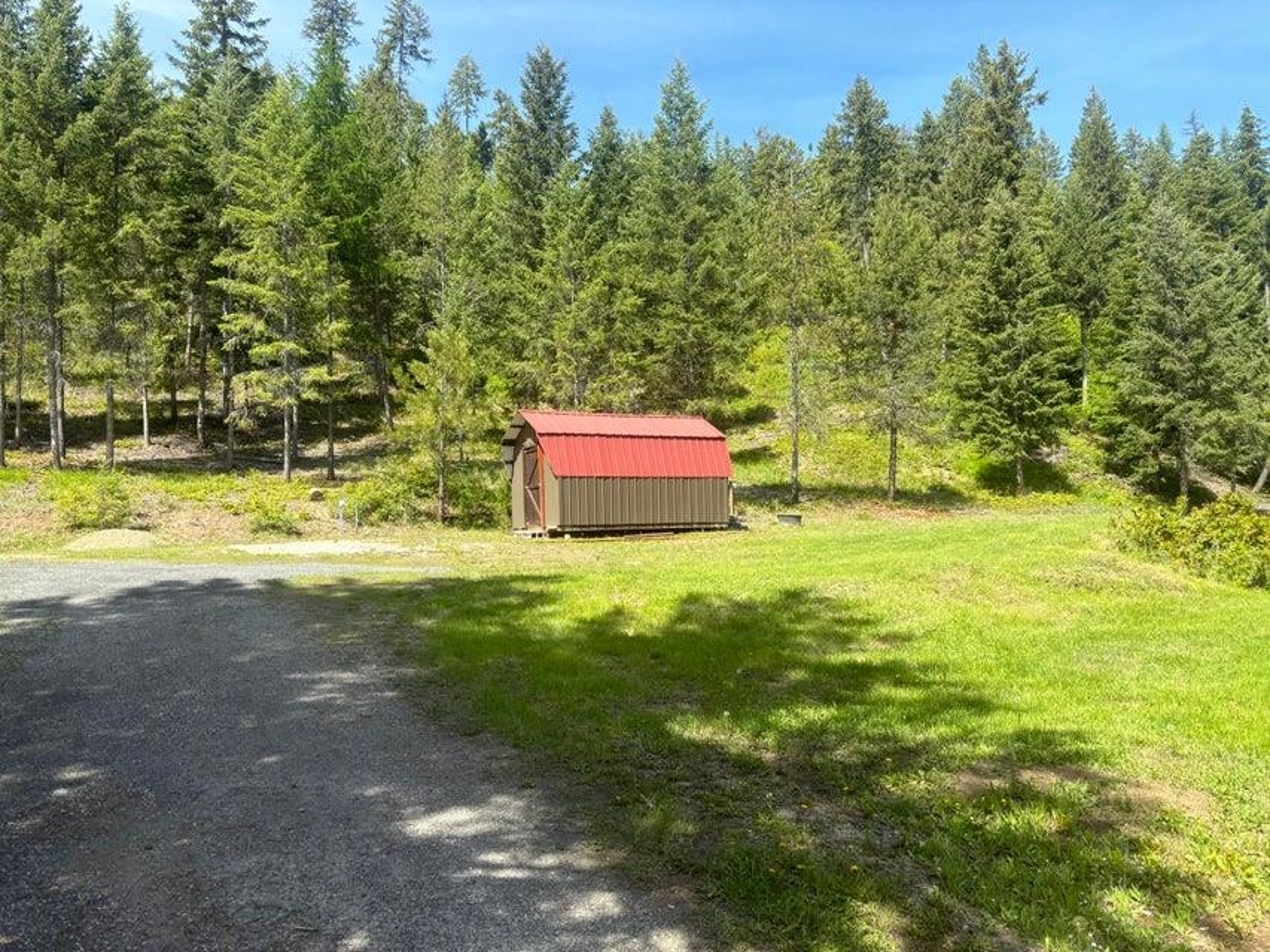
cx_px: 635
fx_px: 954
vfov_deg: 53.1
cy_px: 476
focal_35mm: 26
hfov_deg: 67.3
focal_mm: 5.96
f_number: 1.6
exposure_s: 1/1233
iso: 50
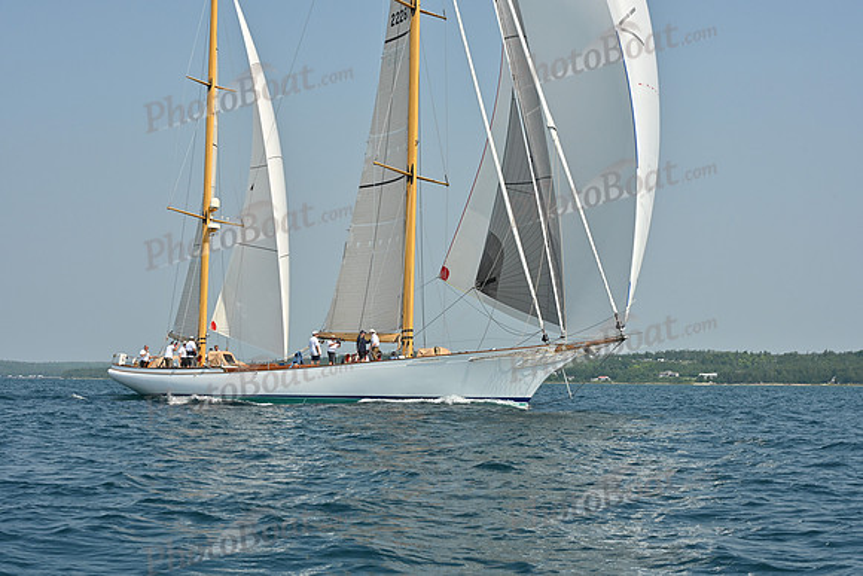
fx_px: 1678
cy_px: 288
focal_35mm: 70
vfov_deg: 19.5
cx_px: 432
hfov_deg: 28.8
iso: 320
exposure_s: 1/800
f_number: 11
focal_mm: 70
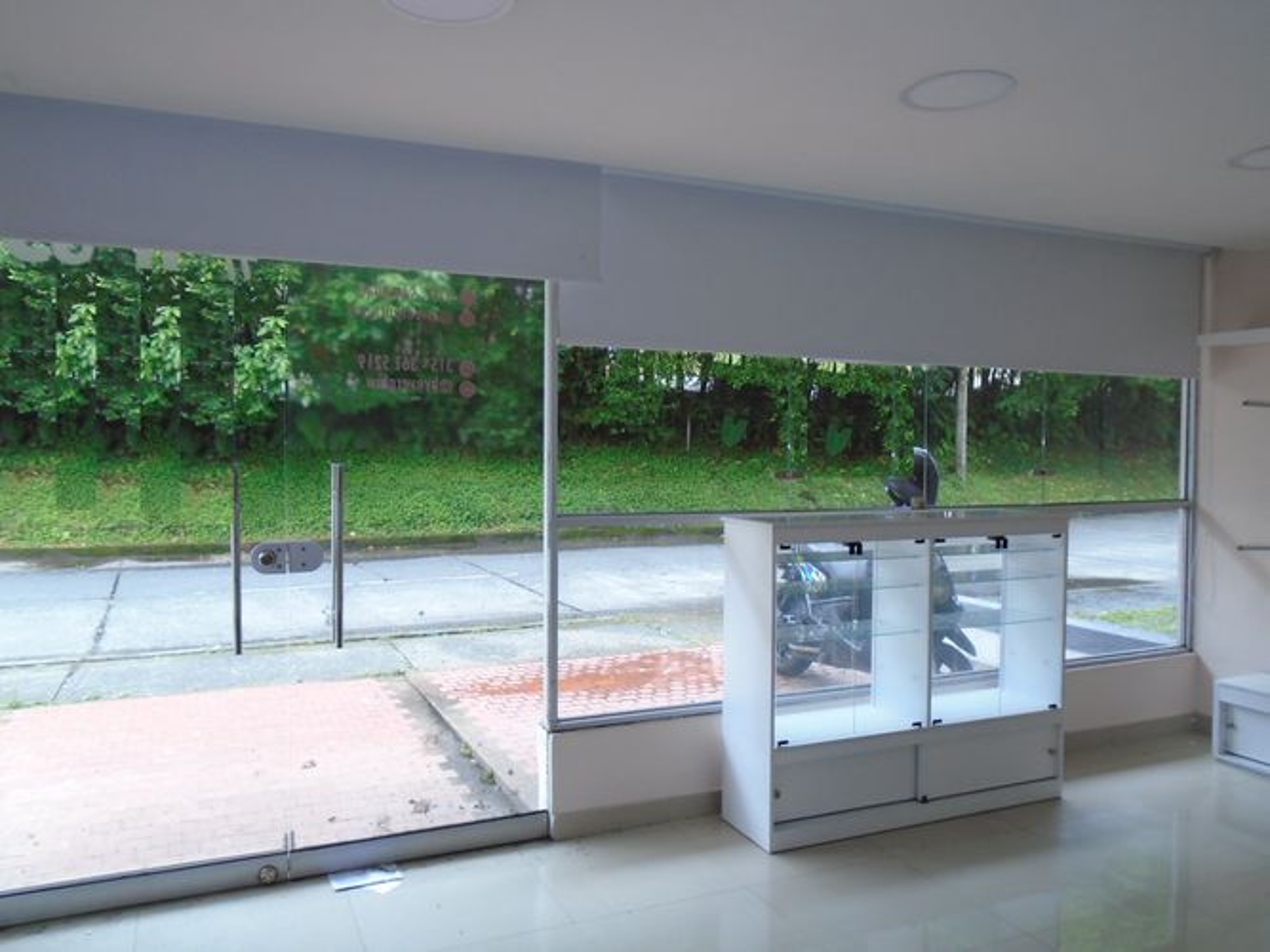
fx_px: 954
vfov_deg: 53.0
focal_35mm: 26
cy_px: 476
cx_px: 635
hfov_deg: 67.3
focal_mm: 4.6
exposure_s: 1/80
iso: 100
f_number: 3.2
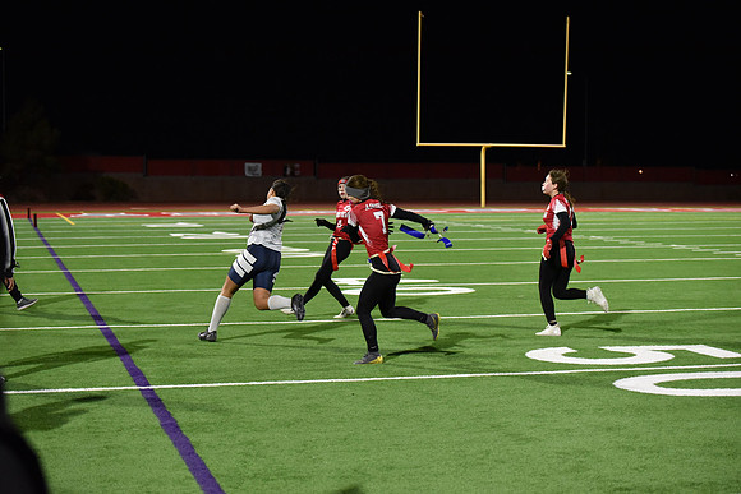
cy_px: 247
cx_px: 370
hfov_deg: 28.8
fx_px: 1441
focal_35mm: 70
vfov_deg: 19.5
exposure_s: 1/640
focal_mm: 70
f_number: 2.8
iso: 4500
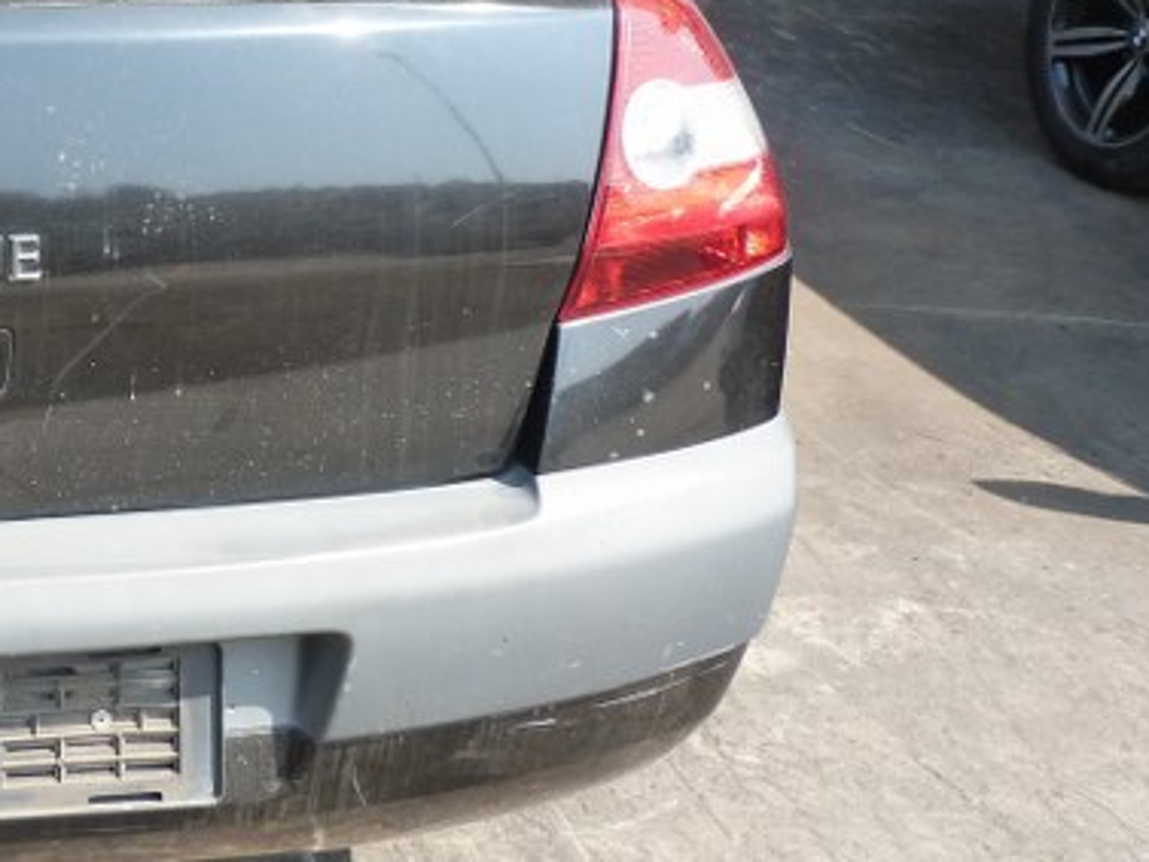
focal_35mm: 53
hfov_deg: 32.6
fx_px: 1760
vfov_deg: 27.2
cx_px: -58
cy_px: 216
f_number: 4
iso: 125
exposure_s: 1/125
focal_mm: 4.5
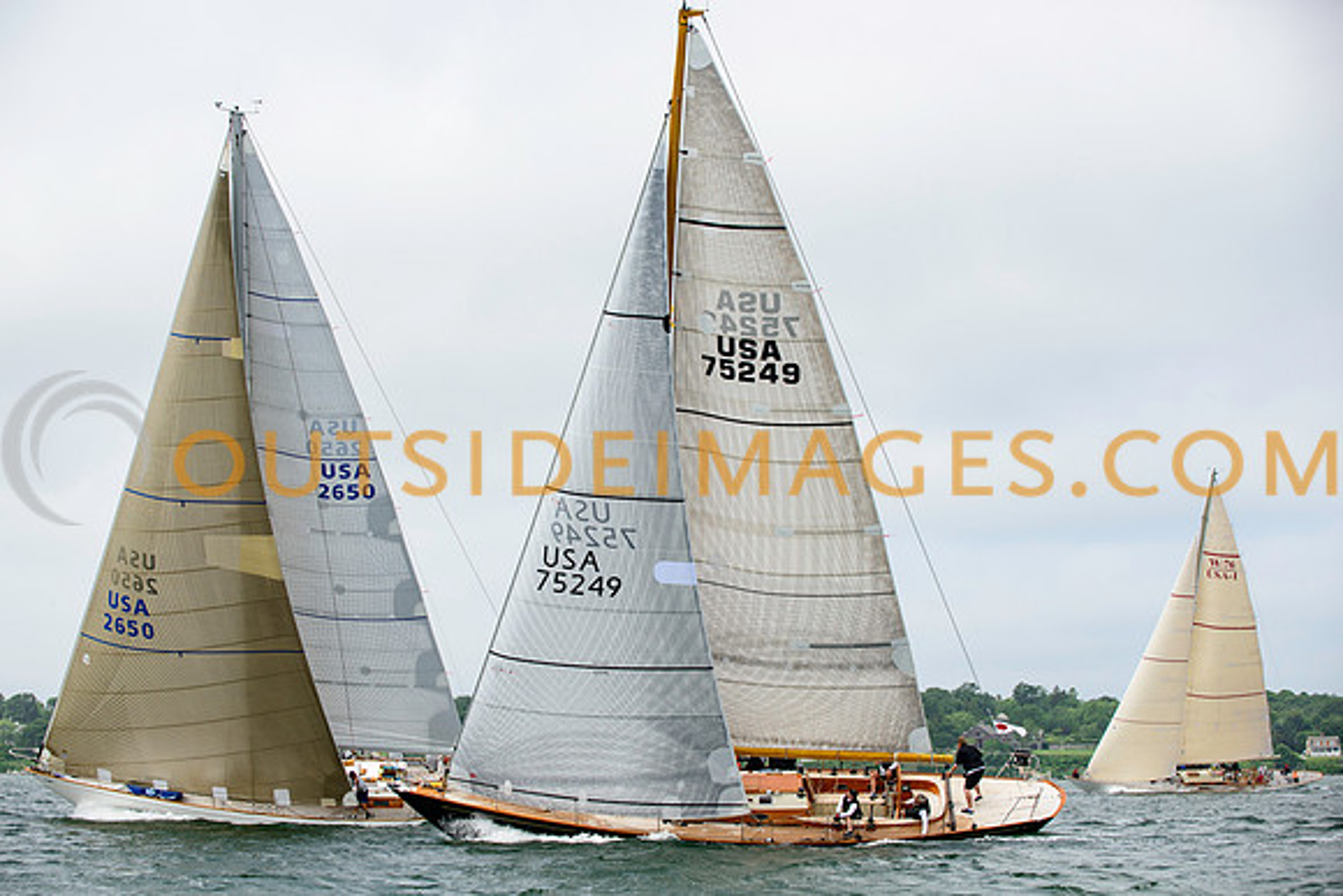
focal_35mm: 85
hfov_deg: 23.9
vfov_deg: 16.1
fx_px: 3168
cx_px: 644
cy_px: 467
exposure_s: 1/3200
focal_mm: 80
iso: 320
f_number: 5
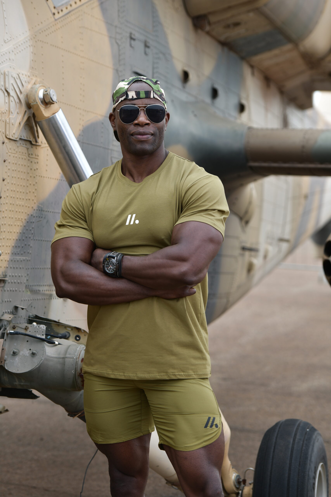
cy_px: 248
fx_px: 1517
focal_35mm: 110
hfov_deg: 12.5
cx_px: 166
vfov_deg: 18.6
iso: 100
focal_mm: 110
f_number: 5.6
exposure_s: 1/320
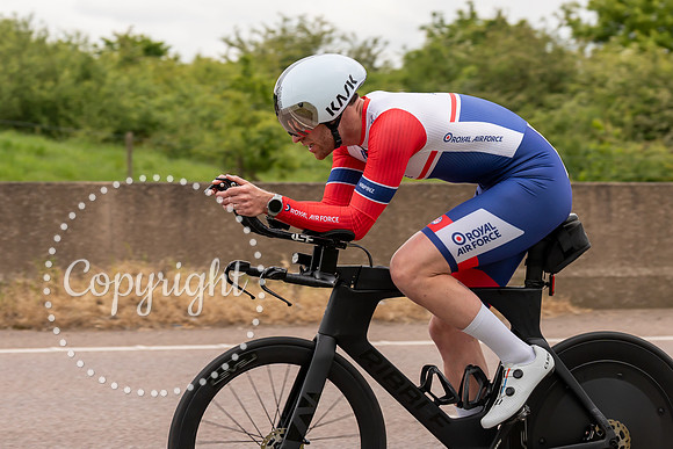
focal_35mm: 130
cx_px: 379
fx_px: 2427
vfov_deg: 10.6
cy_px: 143
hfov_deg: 15.8
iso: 160
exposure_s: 1/1000
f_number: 4
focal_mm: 70
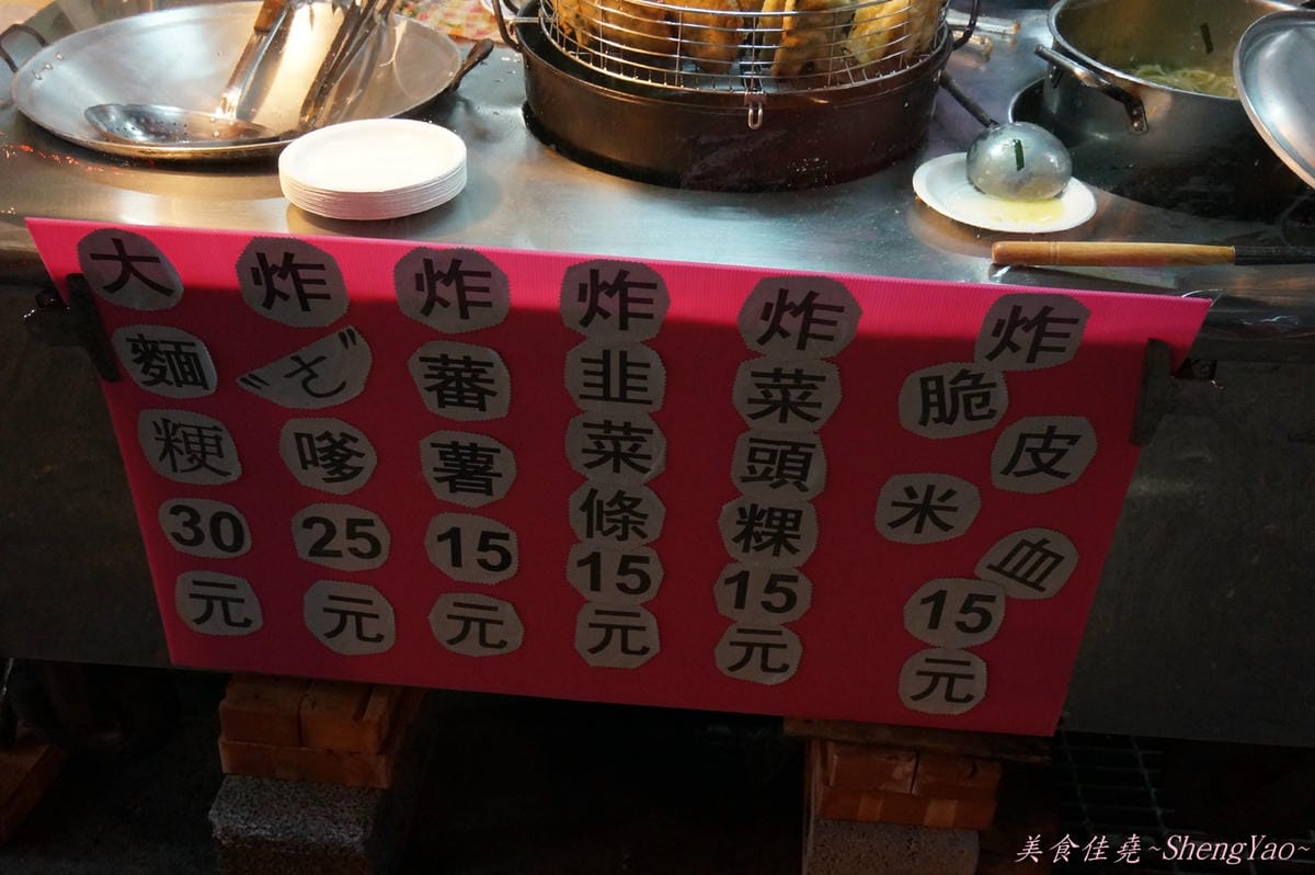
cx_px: 658
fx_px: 1314
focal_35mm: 36
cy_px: 438
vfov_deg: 36.8
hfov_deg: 53.2
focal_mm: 24
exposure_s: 1/60
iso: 2000
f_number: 4.5
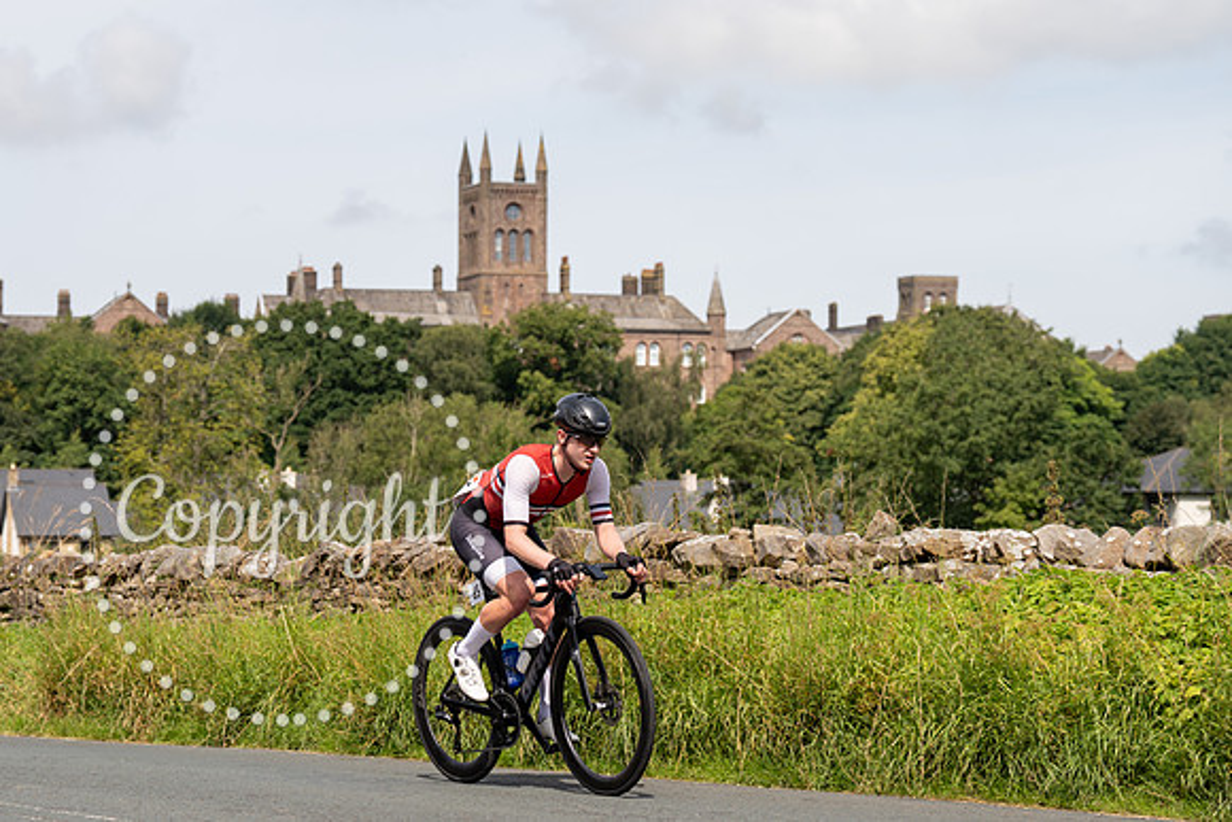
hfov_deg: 24.6
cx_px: 518
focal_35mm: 82
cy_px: 350
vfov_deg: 16.6
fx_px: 2818
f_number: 4.5
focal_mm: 70
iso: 100
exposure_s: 1/800
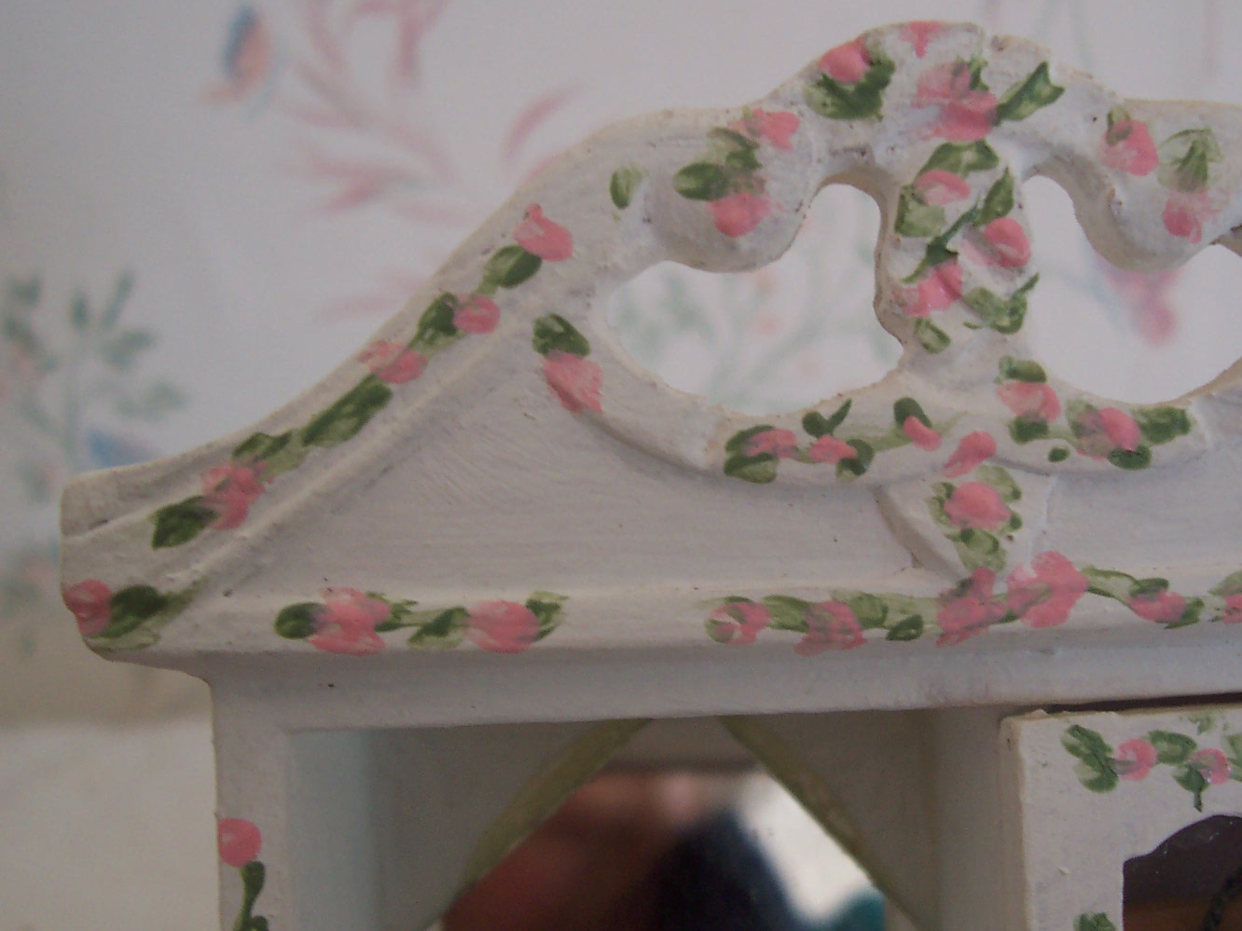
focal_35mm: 46
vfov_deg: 31.5
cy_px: 476
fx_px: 1650
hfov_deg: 41.0
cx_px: 757
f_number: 2.8
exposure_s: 1/60
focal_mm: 5.6
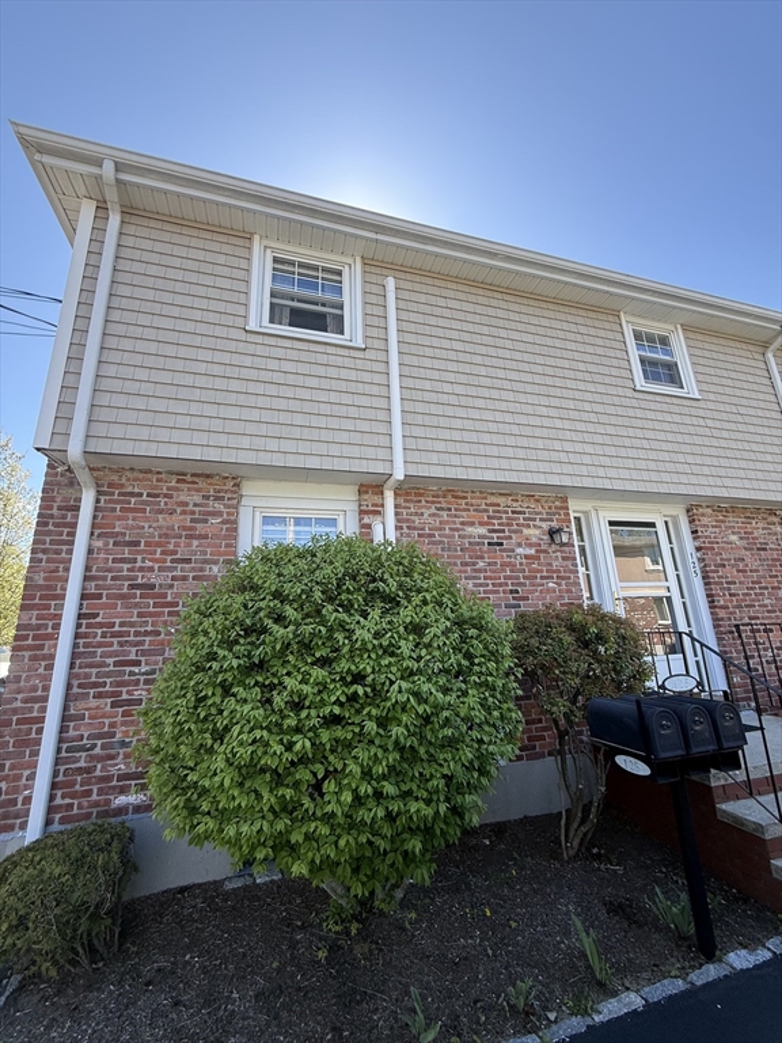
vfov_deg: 102.1
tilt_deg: +16.7
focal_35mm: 14
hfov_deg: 85.7
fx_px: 422
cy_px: 522
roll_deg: +1.5
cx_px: 391
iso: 50
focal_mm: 2.22
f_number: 2.2
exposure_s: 1/344
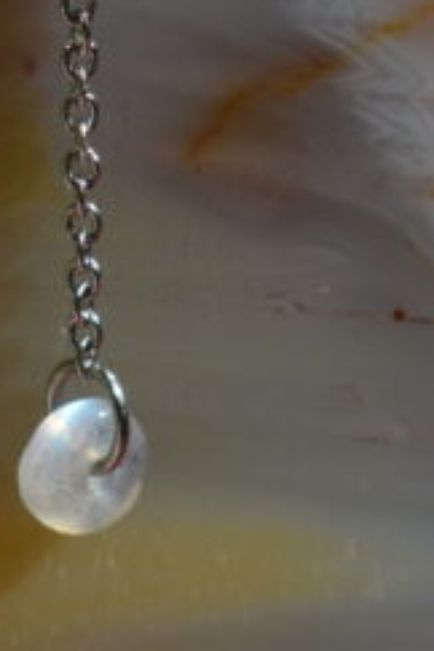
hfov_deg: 4.5
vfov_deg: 6.7
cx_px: -46
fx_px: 5530
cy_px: 244
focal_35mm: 306
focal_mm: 55
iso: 100
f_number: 8
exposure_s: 1/320
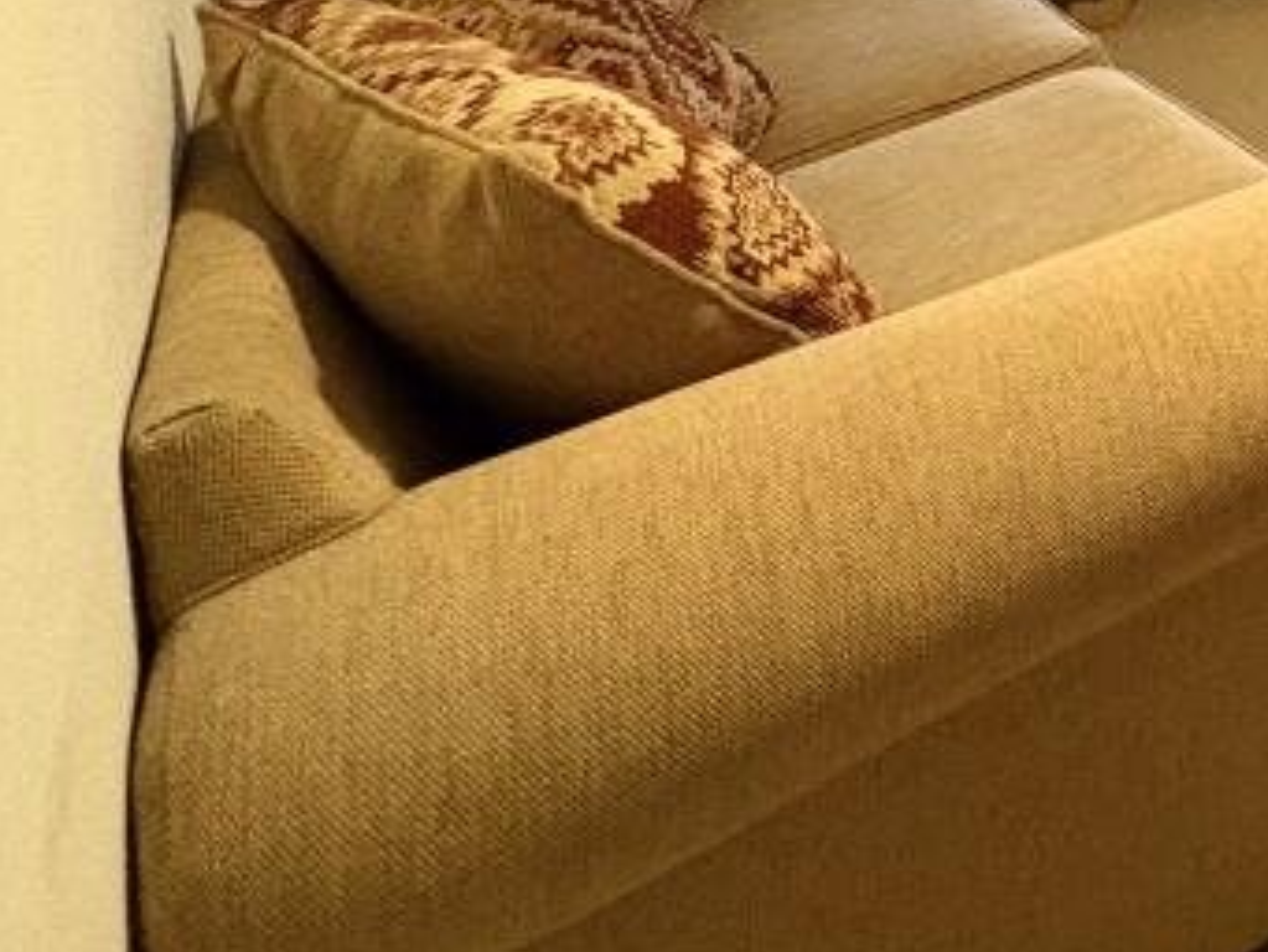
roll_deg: +1.8
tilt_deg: -3.1
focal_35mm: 42
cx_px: 1629
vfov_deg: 26.2
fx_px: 1539
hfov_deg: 33.4
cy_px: -439
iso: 640
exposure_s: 1/50
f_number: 2.2
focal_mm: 2.22
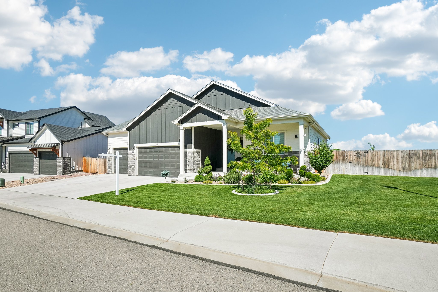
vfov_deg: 67.4
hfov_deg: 90.0
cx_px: 219
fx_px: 219
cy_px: 146
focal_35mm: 18
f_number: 8
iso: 400
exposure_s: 1/2000
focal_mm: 12
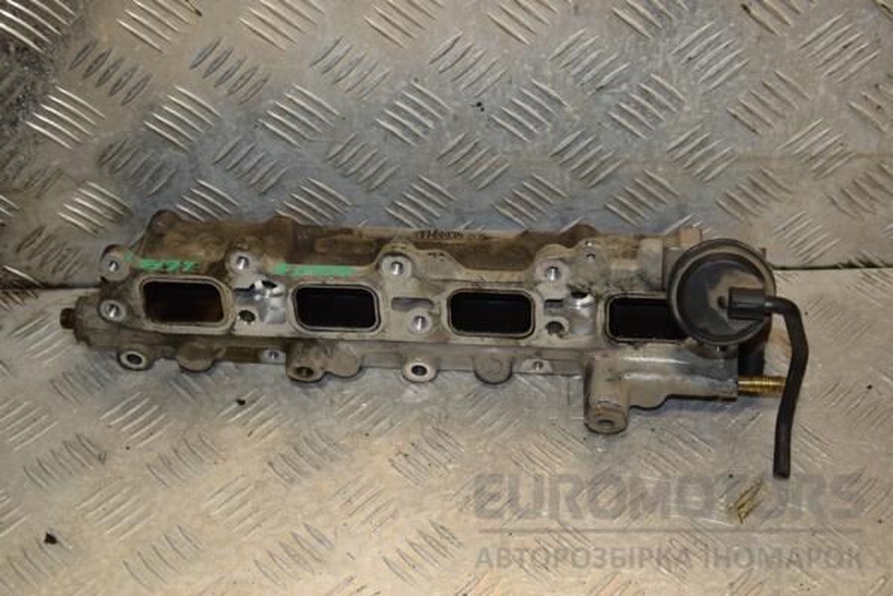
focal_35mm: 60
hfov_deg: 33.4
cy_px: 298
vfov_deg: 22.6
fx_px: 1488
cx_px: 446
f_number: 6.3
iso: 800
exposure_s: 1/200
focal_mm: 40
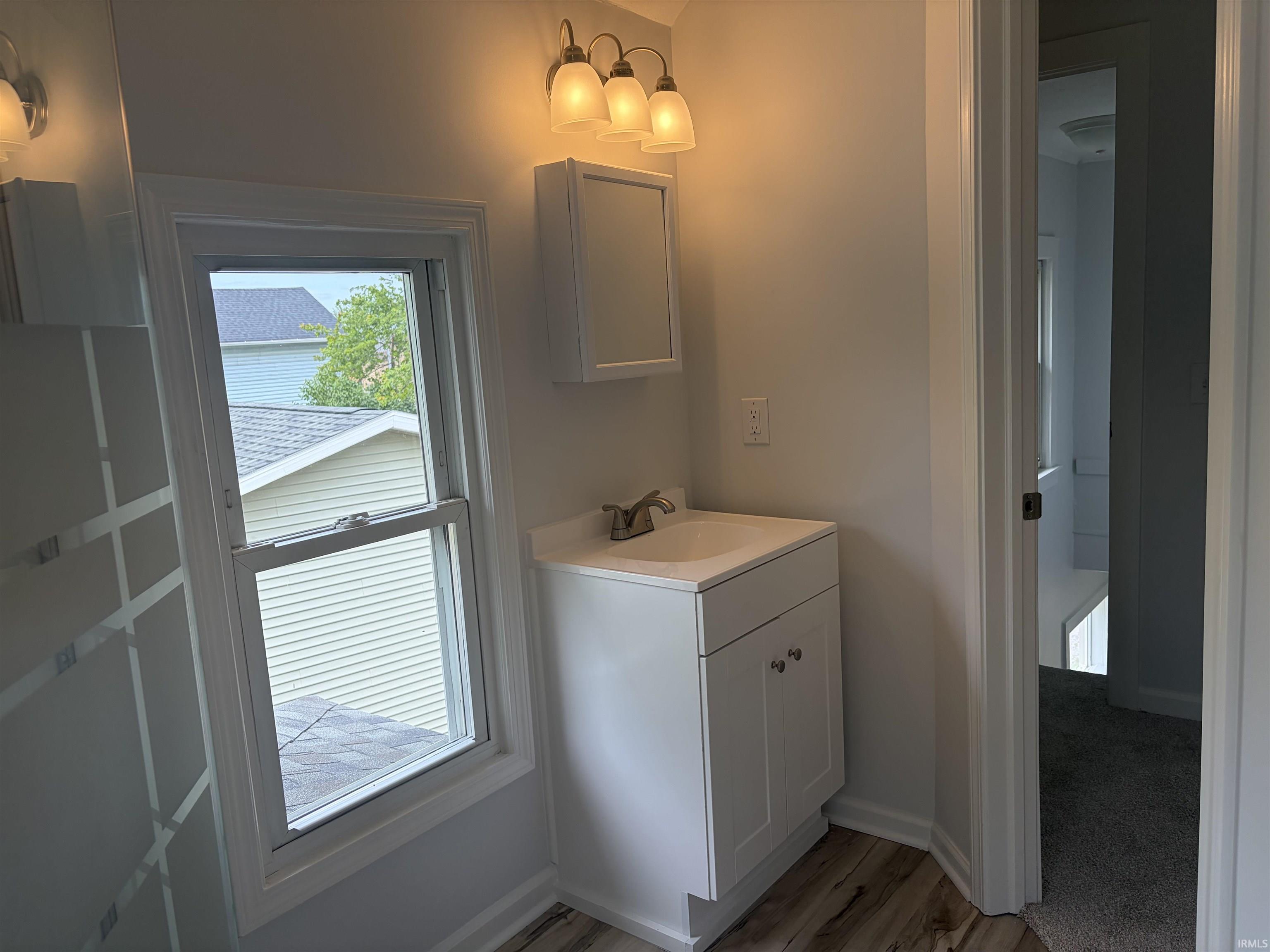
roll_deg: +4.0
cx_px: 635
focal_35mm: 26
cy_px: 476
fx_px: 954
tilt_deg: -8.2
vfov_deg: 53.1
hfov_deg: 67.3
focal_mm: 5.96
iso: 64
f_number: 1.6
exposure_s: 1/739
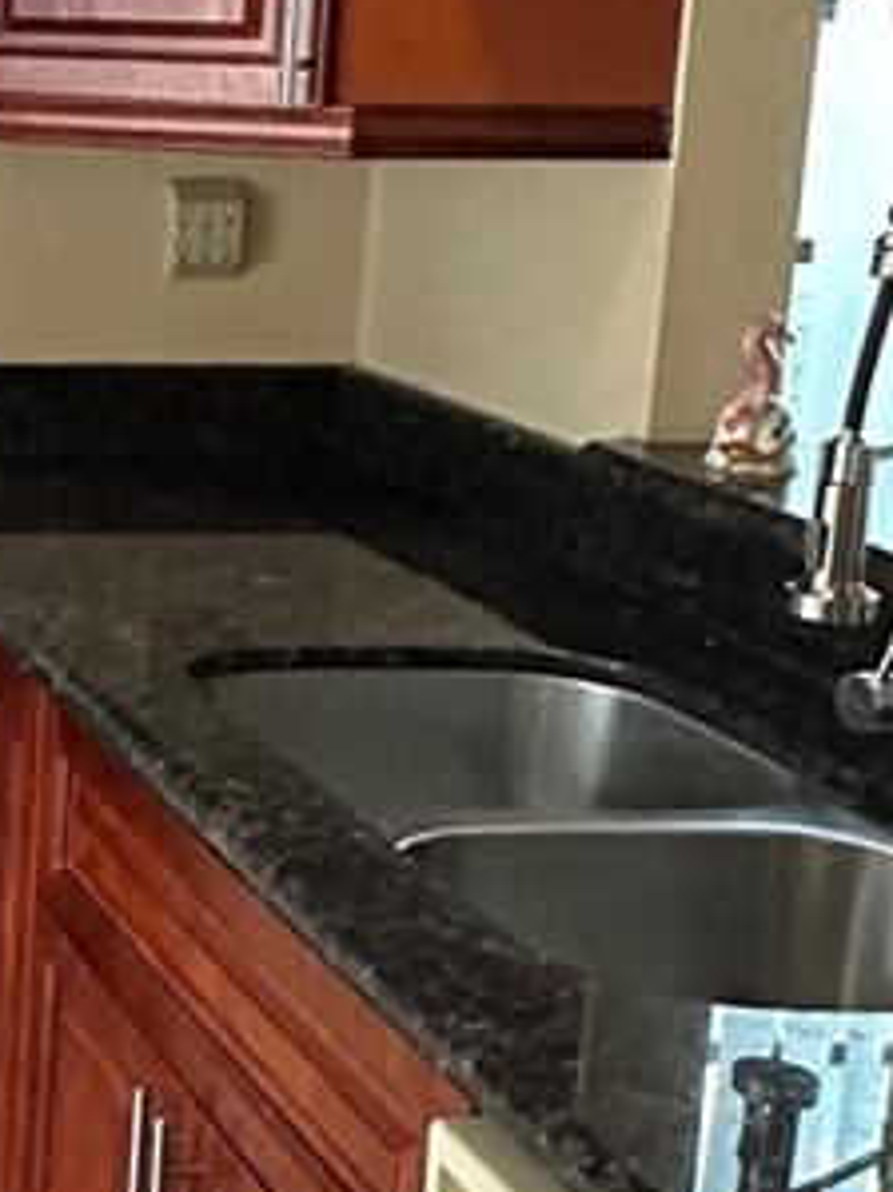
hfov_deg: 17.0
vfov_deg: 26.8
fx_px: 2478
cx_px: -698
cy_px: 359
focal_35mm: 72
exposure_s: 1/60
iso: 800
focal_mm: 2.22
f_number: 2.2
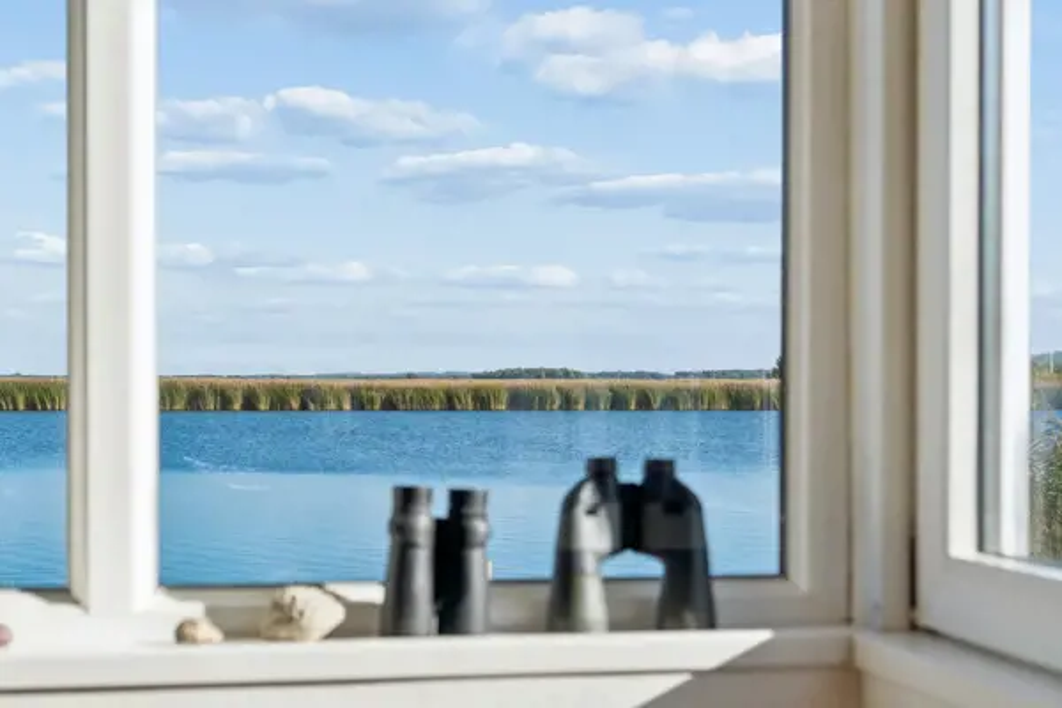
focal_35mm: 57
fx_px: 1681
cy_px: 354
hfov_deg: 35.1
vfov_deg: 23.8
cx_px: 531
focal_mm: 38
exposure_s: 1/2000
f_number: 4
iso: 200
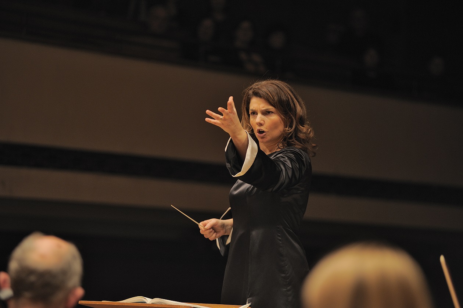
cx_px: 232
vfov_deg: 8.6
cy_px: 154
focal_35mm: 160
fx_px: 2056
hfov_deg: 12.8
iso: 800
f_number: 3.5
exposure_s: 1/160
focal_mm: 160
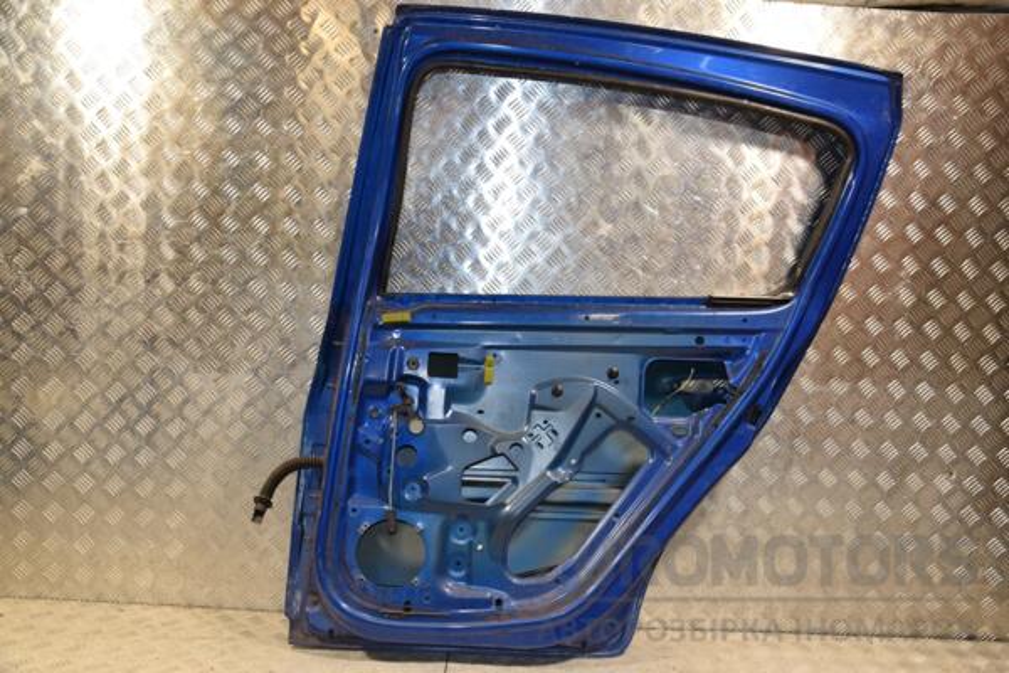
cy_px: 336
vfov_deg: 40.0
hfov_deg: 57.2
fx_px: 925
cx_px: 504
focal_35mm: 33
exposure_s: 1/200
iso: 800
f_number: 5.6
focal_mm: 22
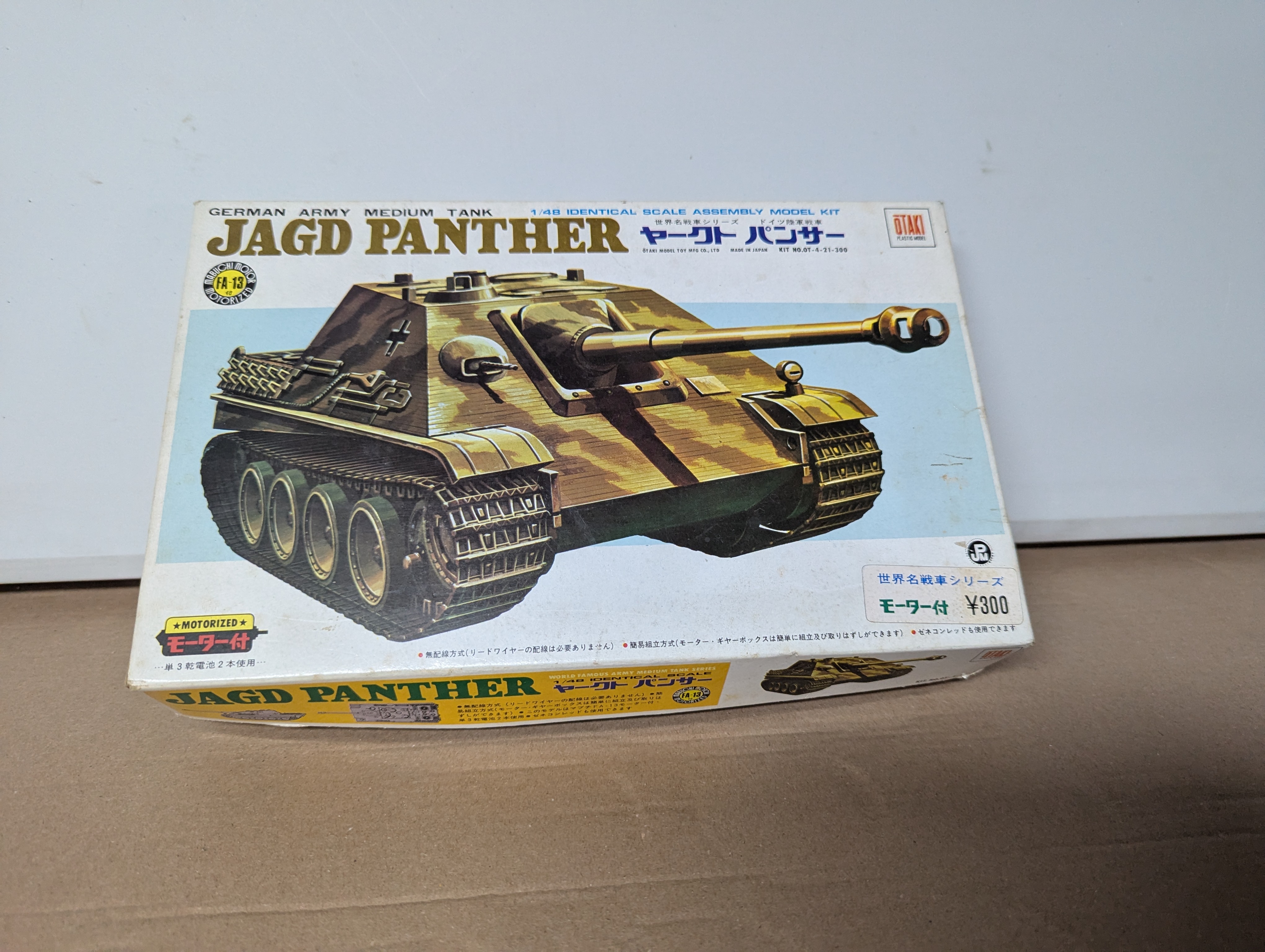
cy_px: 476
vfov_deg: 56.9
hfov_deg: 71.5
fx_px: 878
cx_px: 632
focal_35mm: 24
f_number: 1.85
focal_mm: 6.81
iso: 597
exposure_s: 1/129
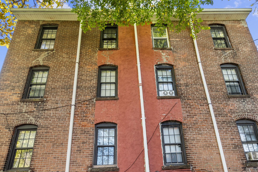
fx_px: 165
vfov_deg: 53.6
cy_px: 119
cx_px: 139
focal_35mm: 23
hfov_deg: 76.0
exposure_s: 1/2.5
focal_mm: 16
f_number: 9
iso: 250
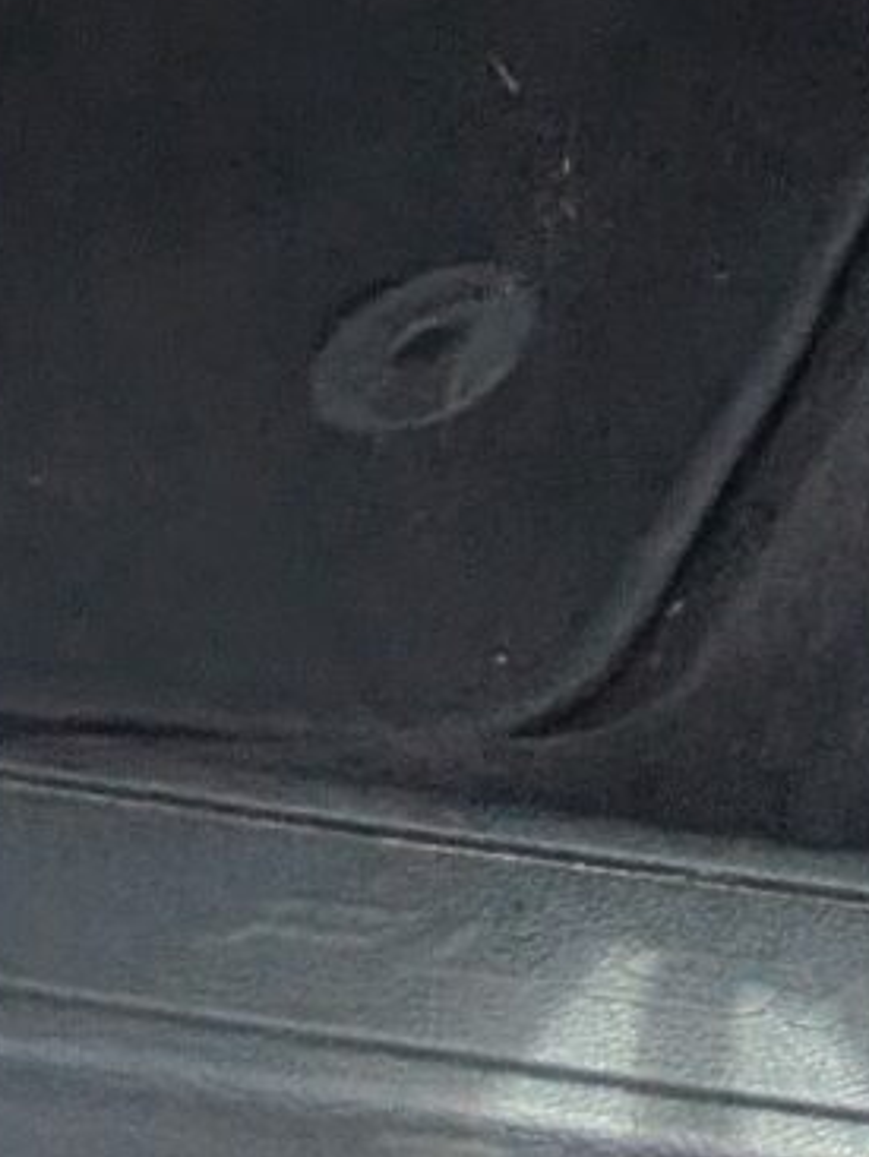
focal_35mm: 168
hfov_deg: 7.8
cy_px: -2832
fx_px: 5617
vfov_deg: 8.6
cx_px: 2493
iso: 21
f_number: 1.68
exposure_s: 1/957
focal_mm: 6.9
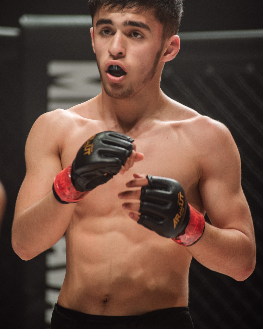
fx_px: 2199
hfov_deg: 6.8
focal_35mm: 226
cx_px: 132
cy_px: 146
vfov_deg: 8.6
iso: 450
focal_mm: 200
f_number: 4
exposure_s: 1/320
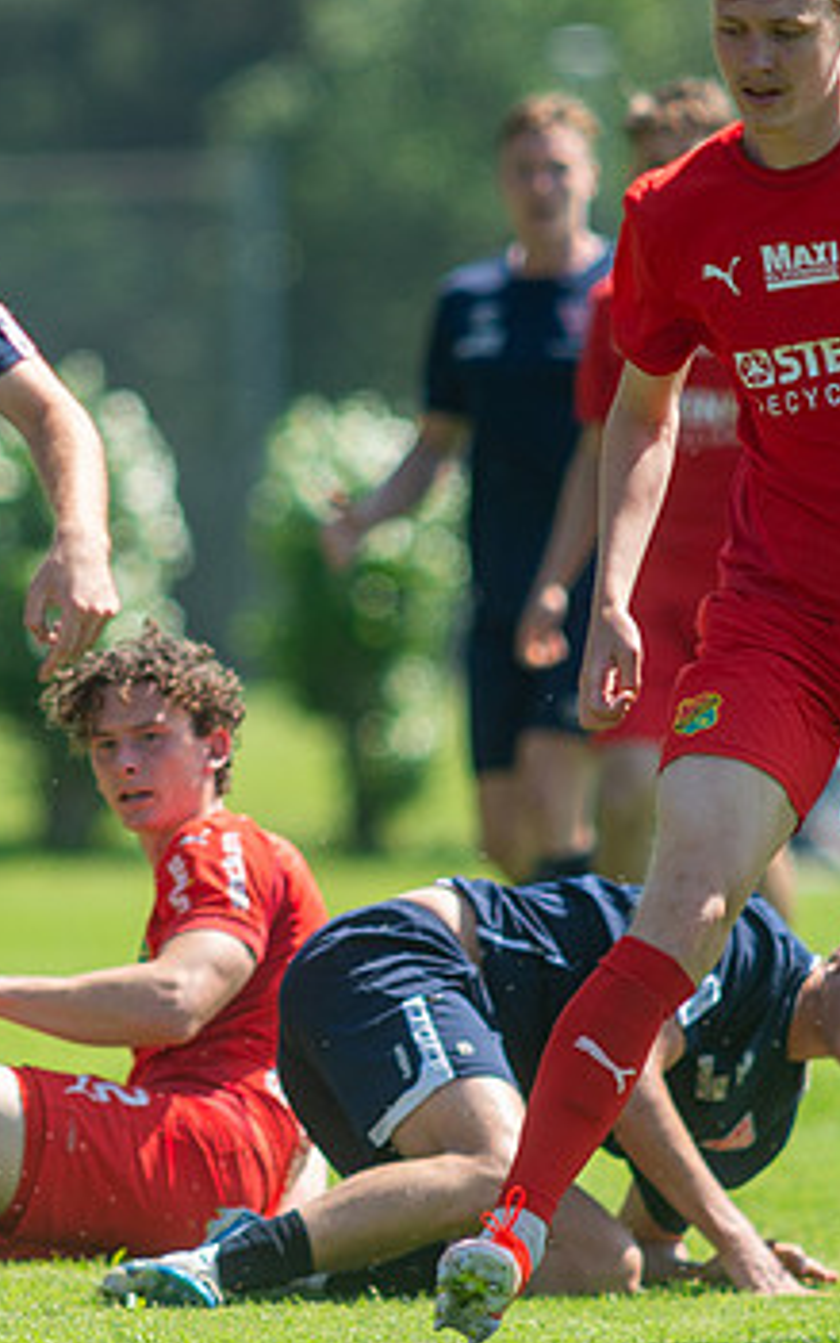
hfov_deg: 1.4
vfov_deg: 2.2
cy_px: 704
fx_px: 35500
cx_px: -232
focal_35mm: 970
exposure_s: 1/2000
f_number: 4
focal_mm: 420
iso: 360
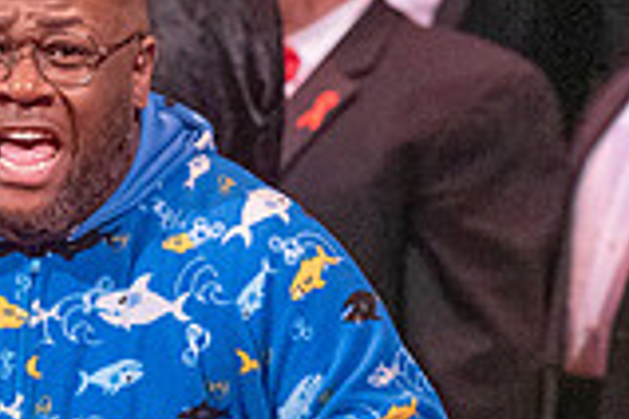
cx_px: 4
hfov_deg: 3.3
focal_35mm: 622
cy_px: 338
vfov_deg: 2.2
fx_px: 10867
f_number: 4
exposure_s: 1/320
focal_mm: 170
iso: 6400
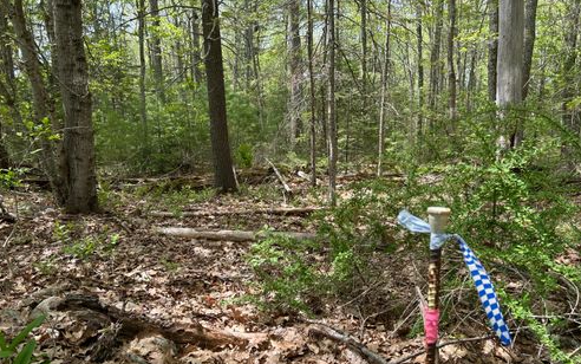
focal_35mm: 28
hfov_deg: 66.4
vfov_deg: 44.5
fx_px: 444
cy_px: 200
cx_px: 289
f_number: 1.5
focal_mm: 5.7
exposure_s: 1/594
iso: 50
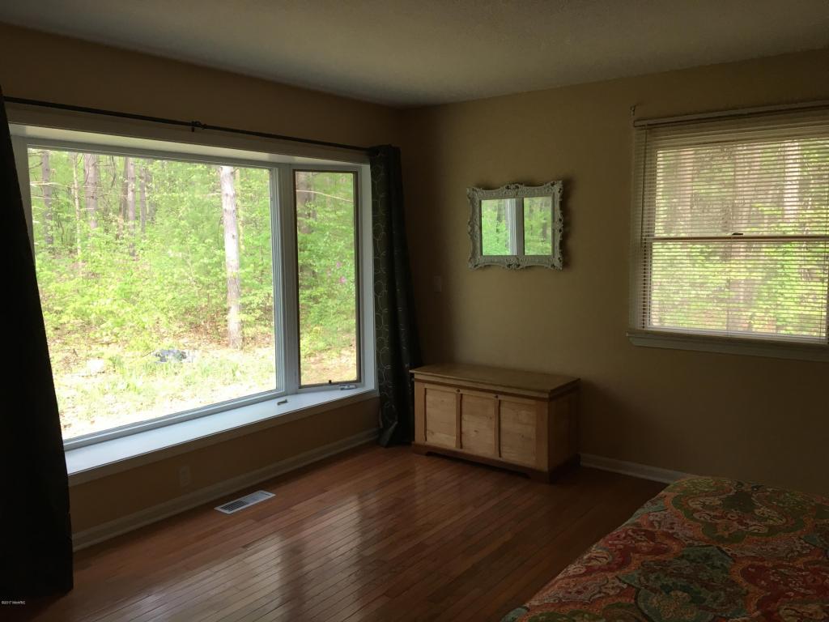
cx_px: 414
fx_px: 695
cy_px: 311
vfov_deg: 48.2
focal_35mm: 29
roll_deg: +0.2
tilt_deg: -6.3
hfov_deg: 61.7
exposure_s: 1/30
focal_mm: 4.15
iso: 25
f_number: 2.2
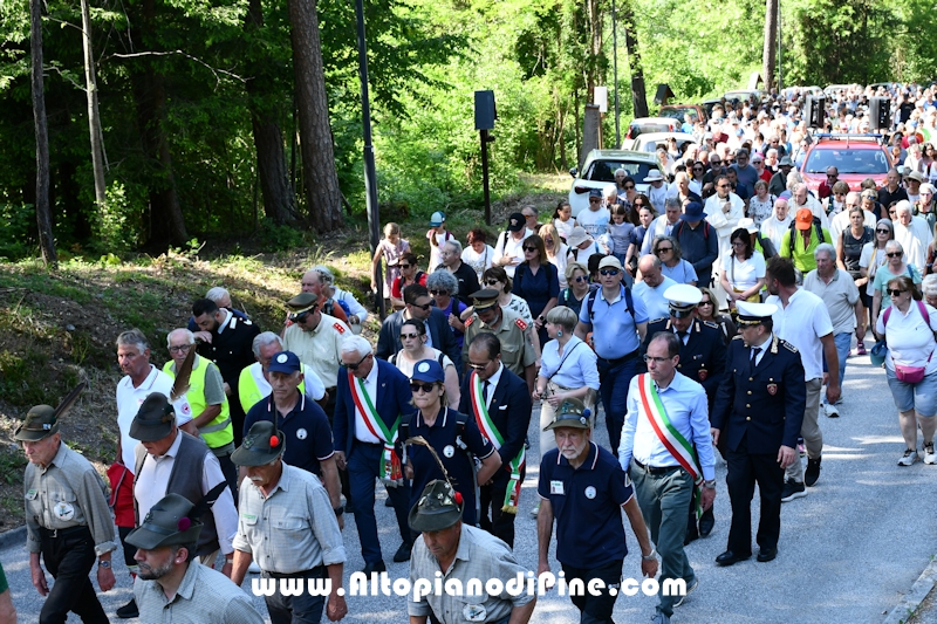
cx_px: 468
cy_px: 312
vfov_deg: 26.5
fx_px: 1327
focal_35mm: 51
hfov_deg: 38.9
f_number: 5.6
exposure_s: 1/250
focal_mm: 34
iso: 320
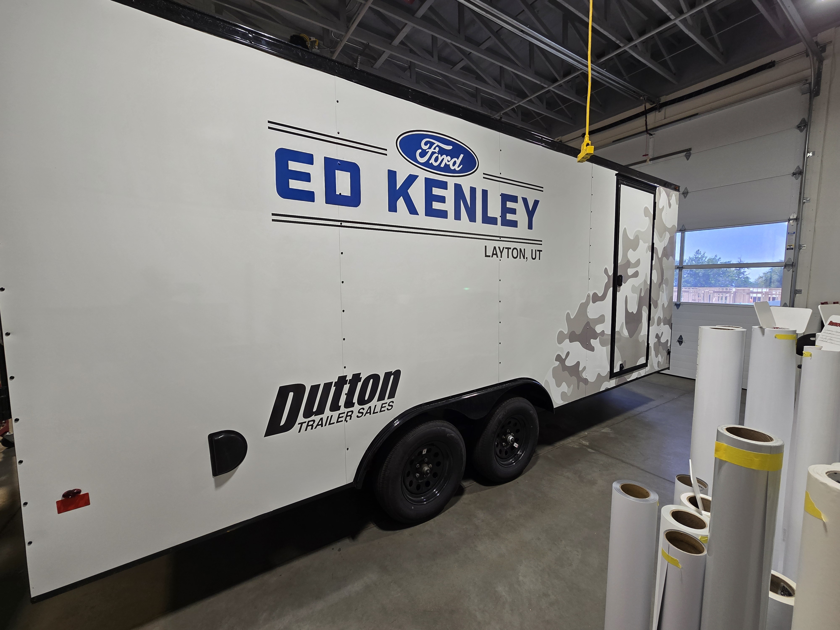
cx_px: 420
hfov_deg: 106.2
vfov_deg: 89.9
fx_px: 315
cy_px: 315
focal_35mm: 13
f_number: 2.2
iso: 50
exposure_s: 1/60
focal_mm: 2.2
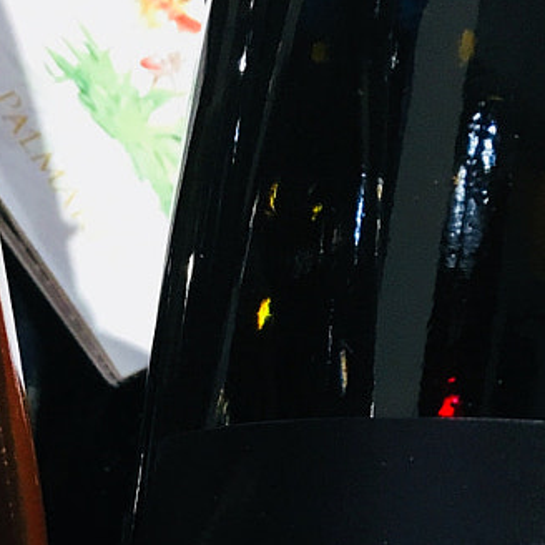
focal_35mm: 125
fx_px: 2227
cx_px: -184
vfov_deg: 12.5
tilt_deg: -5.0
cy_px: 1043
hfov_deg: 13.4
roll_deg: -7.0
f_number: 2.2
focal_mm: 4.15
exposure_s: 1/33
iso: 125
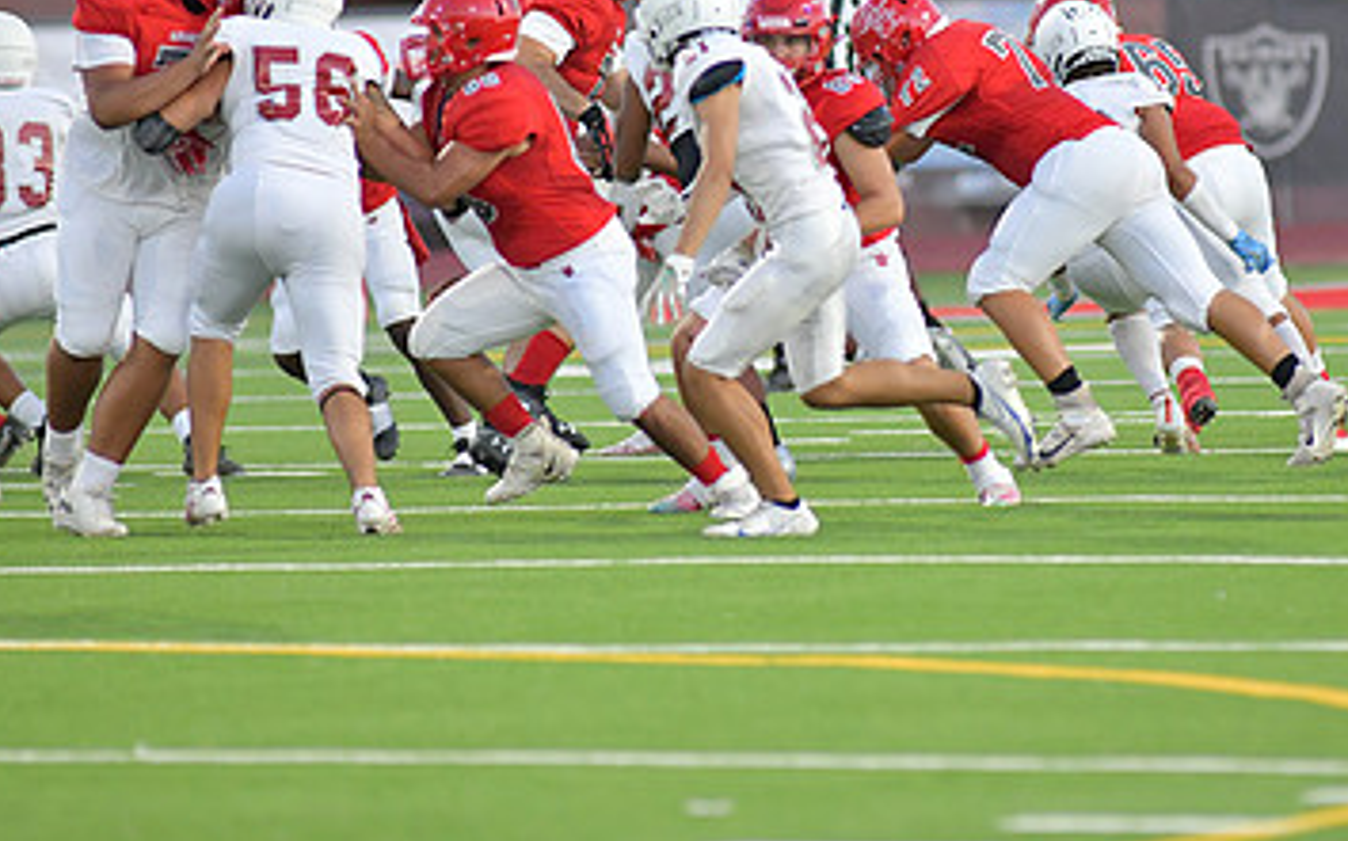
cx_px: 777
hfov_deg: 4.2
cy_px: 223
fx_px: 18400
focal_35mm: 501
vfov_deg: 2.6
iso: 3600
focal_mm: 300
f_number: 3.5
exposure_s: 1/1250
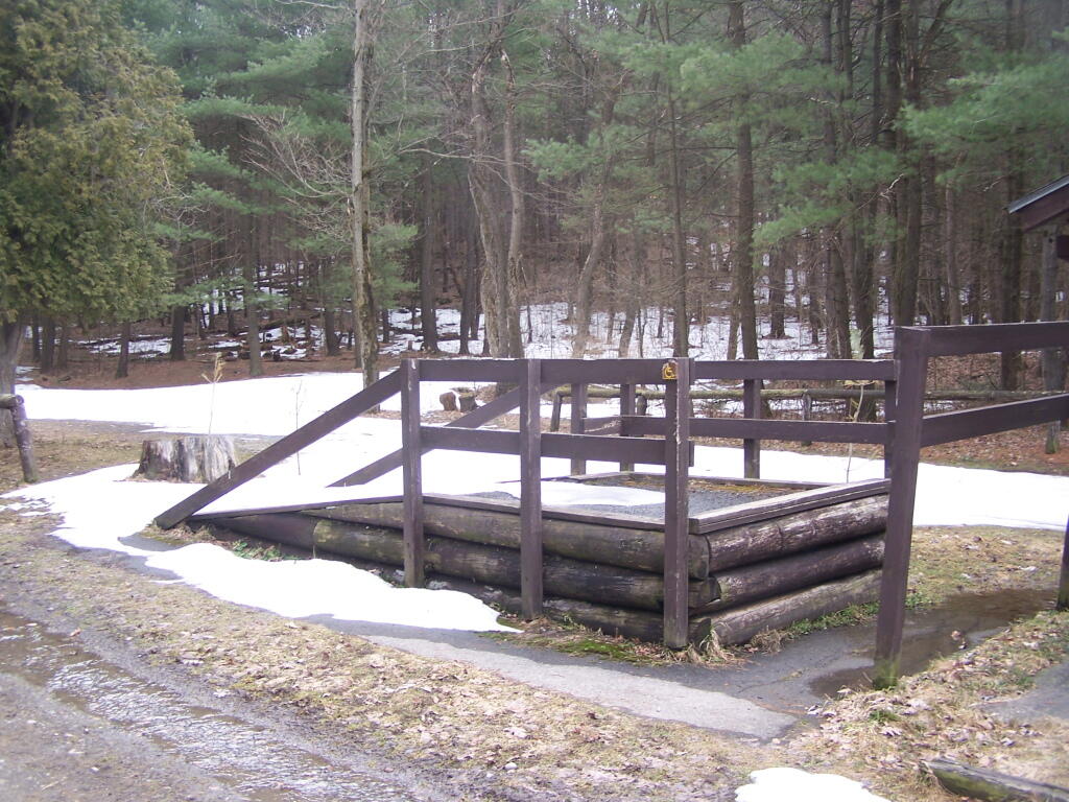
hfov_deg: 49.0
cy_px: 401
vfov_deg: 37.7
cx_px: 534
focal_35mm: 38
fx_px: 1174
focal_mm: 6.3
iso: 80
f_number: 2.8
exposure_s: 1/200
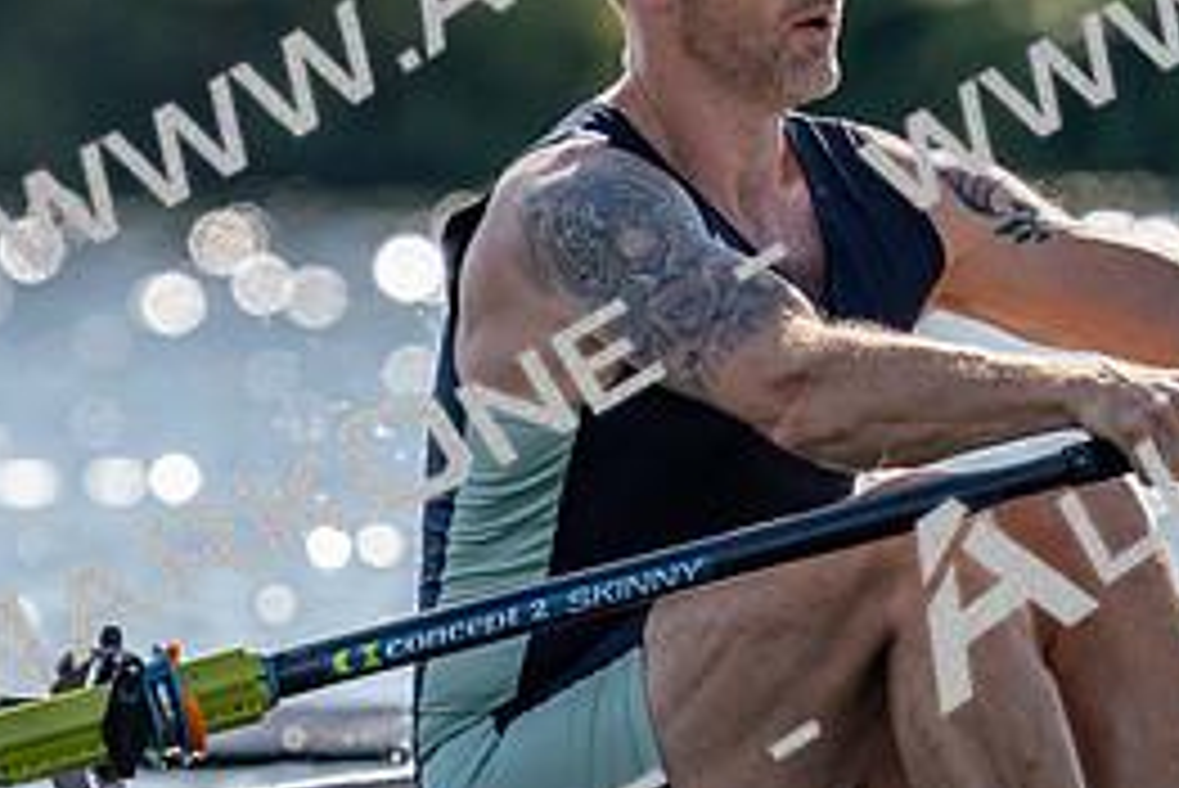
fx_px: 30571
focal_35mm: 933
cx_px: 531
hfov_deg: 2.2
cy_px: 286
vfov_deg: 1.5
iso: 200
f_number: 6.3
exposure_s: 1/1600
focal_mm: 422
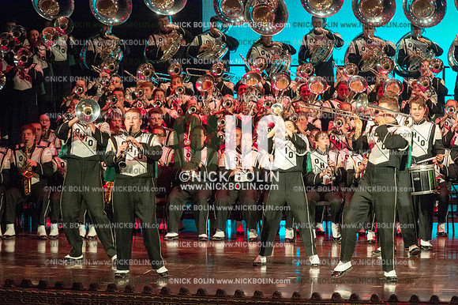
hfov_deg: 9.4
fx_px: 2797
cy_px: 152
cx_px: 229
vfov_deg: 6.2
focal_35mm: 220
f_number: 5.6
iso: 8000
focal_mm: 220
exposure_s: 1/320
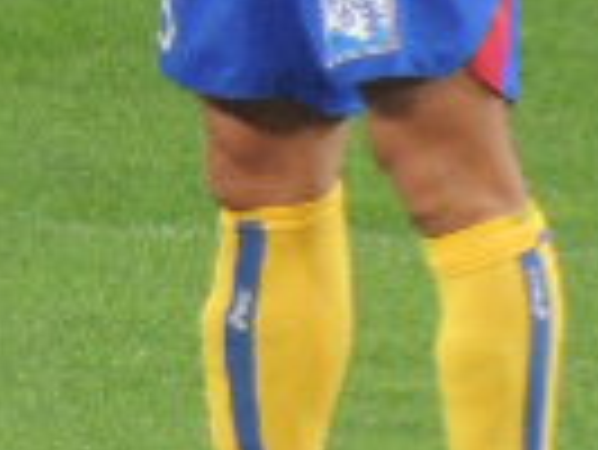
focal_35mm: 3838
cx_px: 90
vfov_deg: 0.4
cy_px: -364
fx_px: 66362
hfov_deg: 0.5
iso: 800
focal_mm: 142.6
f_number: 5.2
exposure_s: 1/80
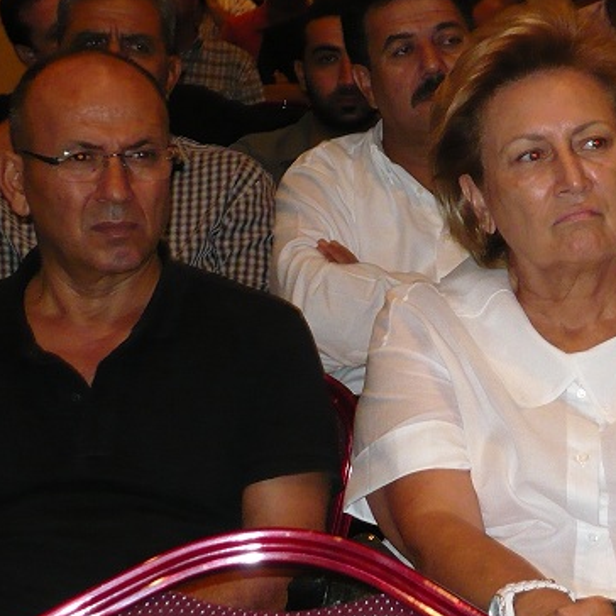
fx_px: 2315
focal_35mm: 115
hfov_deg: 15.1
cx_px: 437
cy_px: 147
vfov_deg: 15.1
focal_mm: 9.6
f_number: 3.5
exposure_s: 1/40
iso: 250
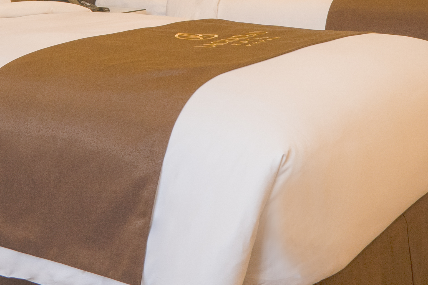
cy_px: -48
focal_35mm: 70
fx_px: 832
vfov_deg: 18.5
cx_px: 106
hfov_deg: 28.4
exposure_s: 1/15
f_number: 8
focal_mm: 12
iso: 320
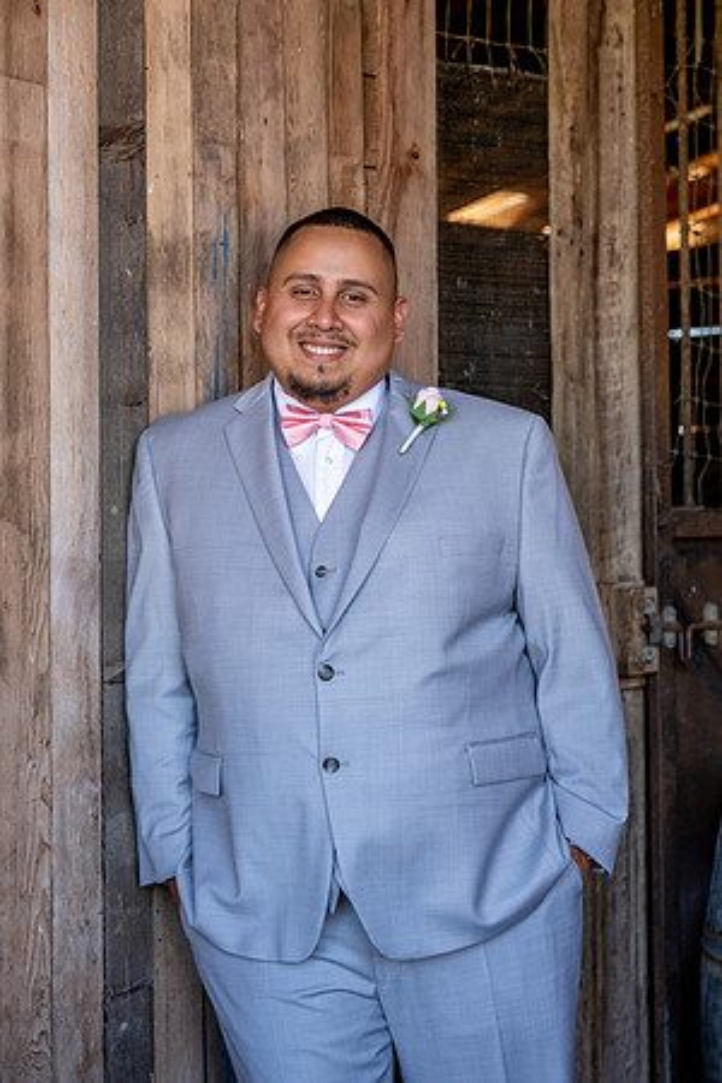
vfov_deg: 28.5
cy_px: 542
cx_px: 361
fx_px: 2136
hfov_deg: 19.2
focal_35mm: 71
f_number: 4
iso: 1600
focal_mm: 71
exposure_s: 1/320
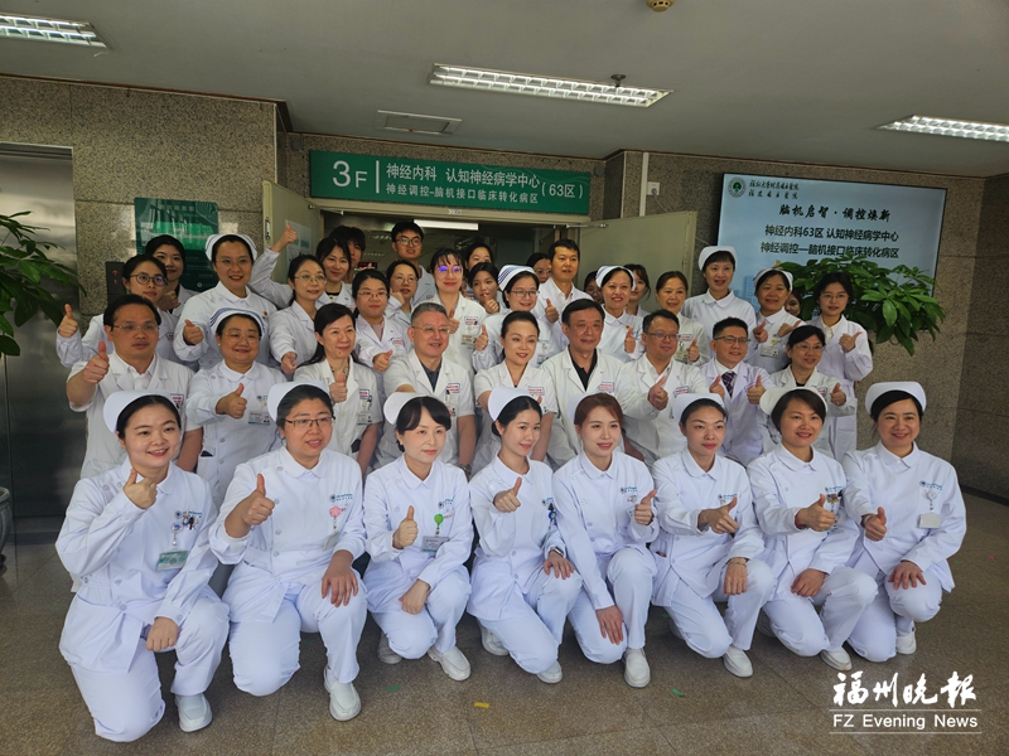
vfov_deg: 58.9
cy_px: 378
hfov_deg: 73.9
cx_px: 504
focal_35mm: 23
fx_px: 670
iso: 32
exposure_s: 1/100
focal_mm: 5.4
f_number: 1.8
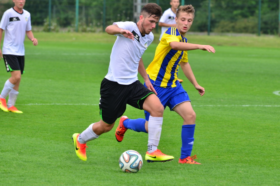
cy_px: 102
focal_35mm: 326
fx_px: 2527
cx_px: 153
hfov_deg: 6.3
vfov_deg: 4.2
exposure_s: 1/500
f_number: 5.6
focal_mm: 195
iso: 250
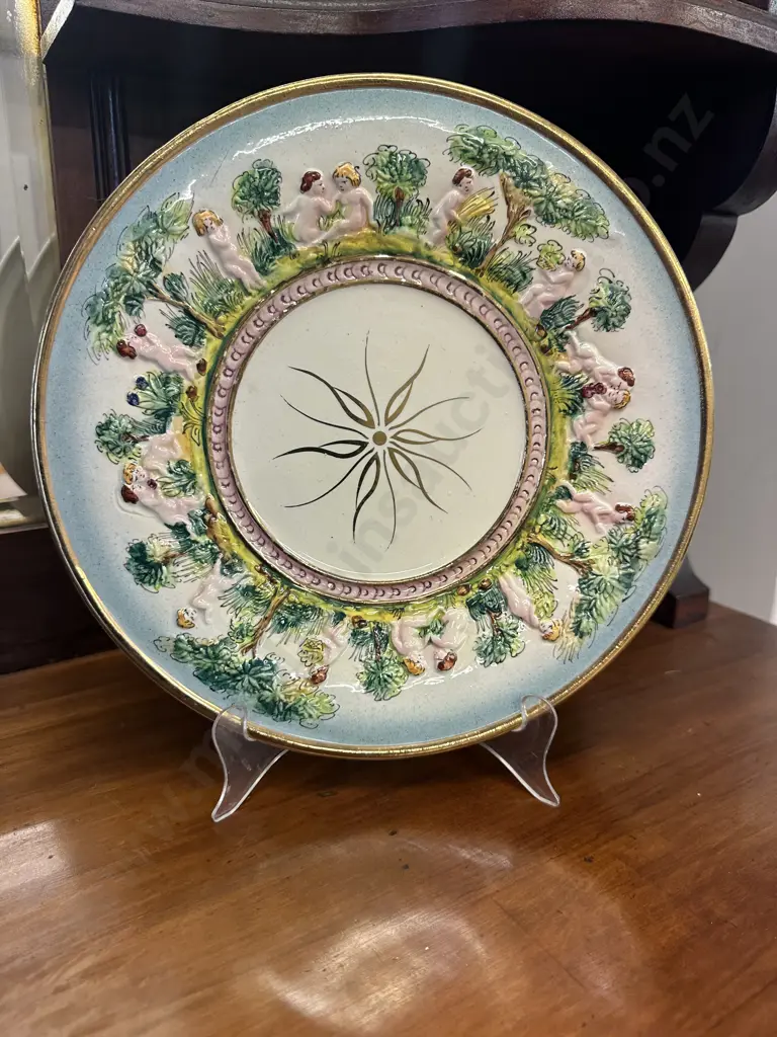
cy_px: 518
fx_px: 718
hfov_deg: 56.8
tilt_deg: -16.7
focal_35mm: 24
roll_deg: -0.7
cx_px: 388
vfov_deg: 71.6
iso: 160
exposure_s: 1/100
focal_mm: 6.86
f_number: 1.78
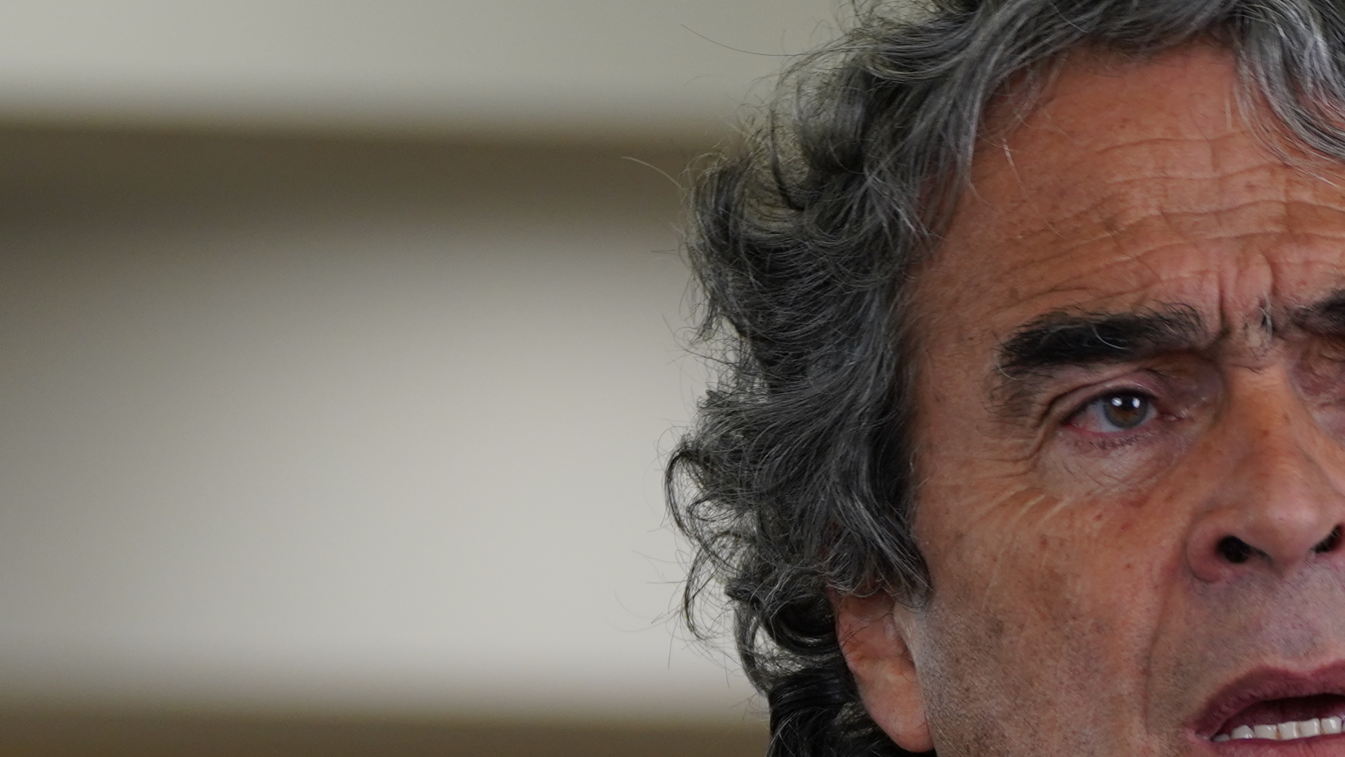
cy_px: 1007
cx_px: 1626
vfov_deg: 2.0
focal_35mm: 614
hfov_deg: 3.5
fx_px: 21897
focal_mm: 194
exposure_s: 1/100
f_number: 5.6
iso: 500
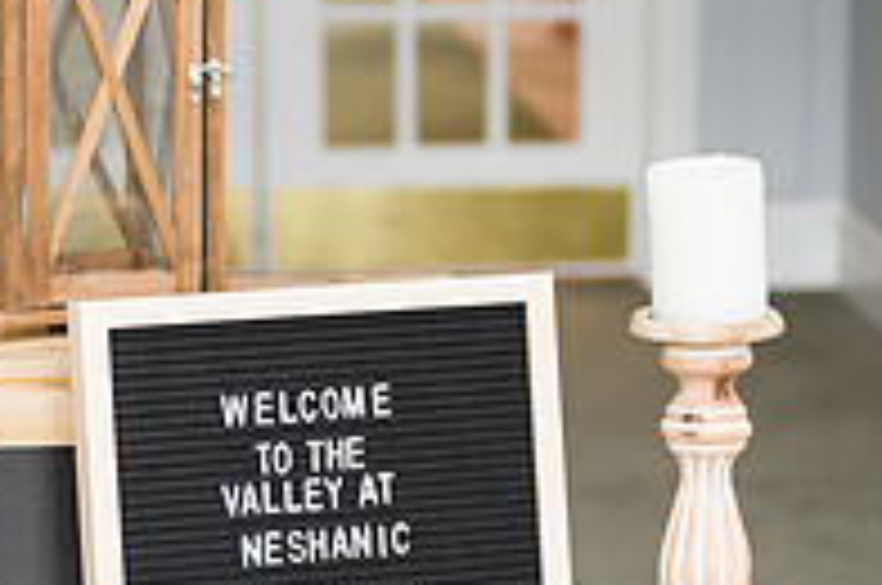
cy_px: 297
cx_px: 158
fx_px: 3473
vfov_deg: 9.6
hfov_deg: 14.4
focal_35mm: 142
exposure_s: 1/200
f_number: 3.2
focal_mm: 48
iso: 200
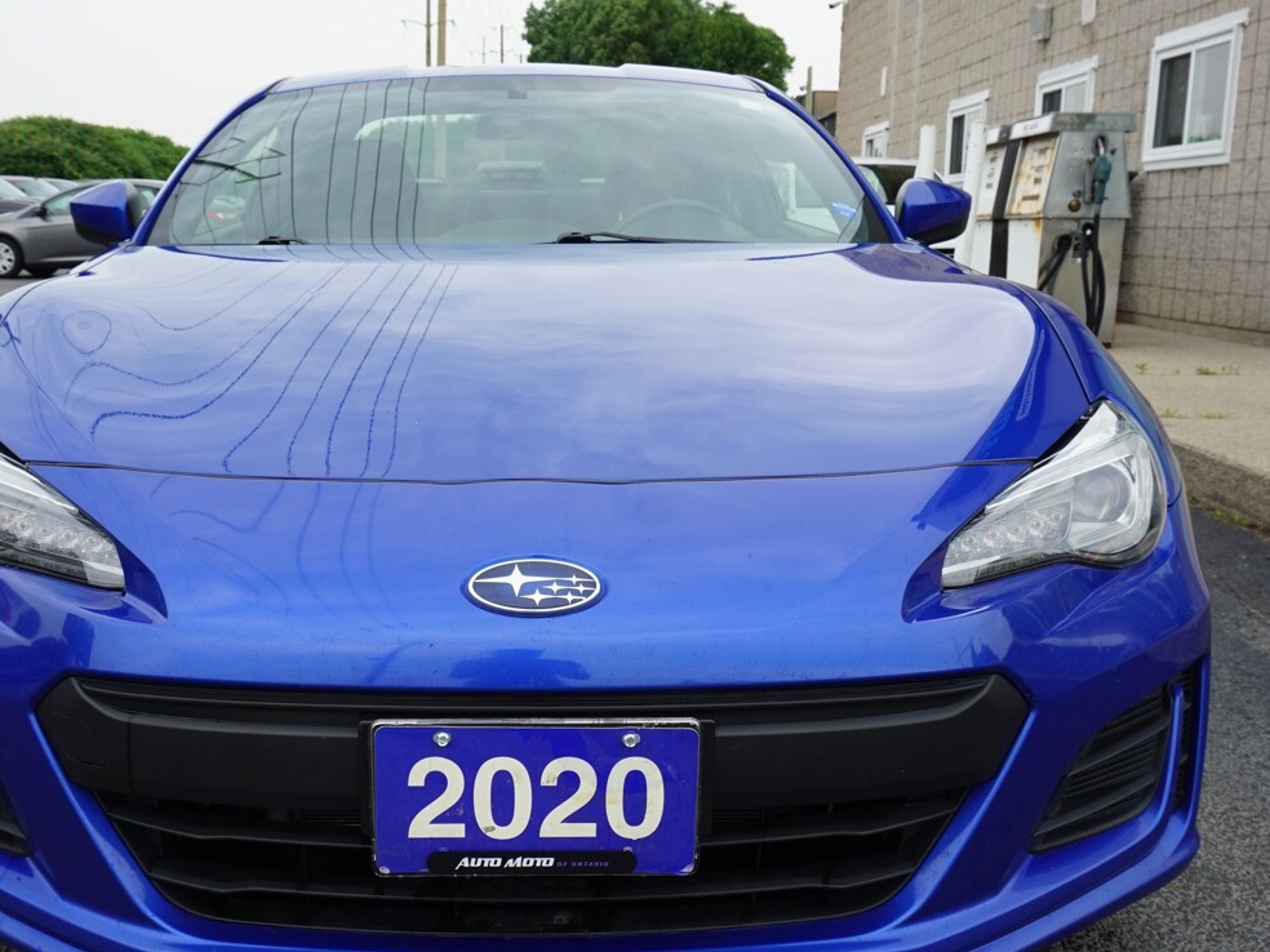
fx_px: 1394
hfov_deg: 48.7
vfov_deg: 37.7
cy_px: 530
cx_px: 505
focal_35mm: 38
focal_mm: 16
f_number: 8
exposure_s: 1/80
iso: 100
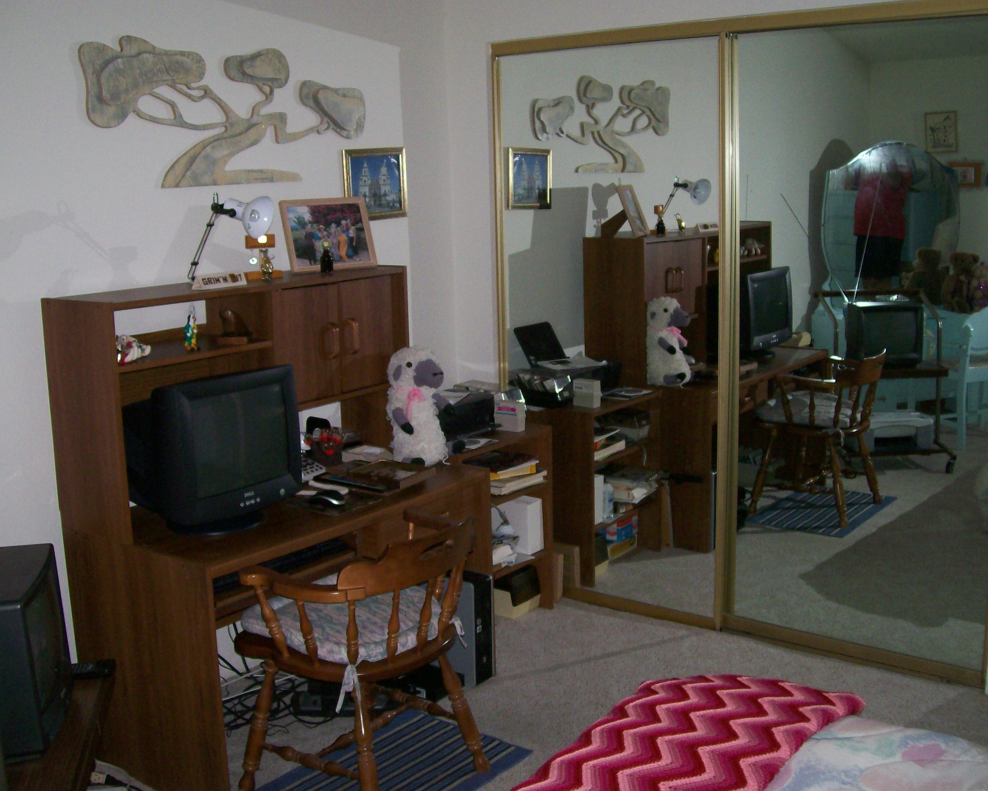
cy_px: 391
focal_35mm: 38
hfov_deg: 47.9
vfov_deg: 39.2
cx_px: 469
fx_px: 1111
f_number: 2.7
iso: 140
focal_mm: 6
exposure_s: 1/64
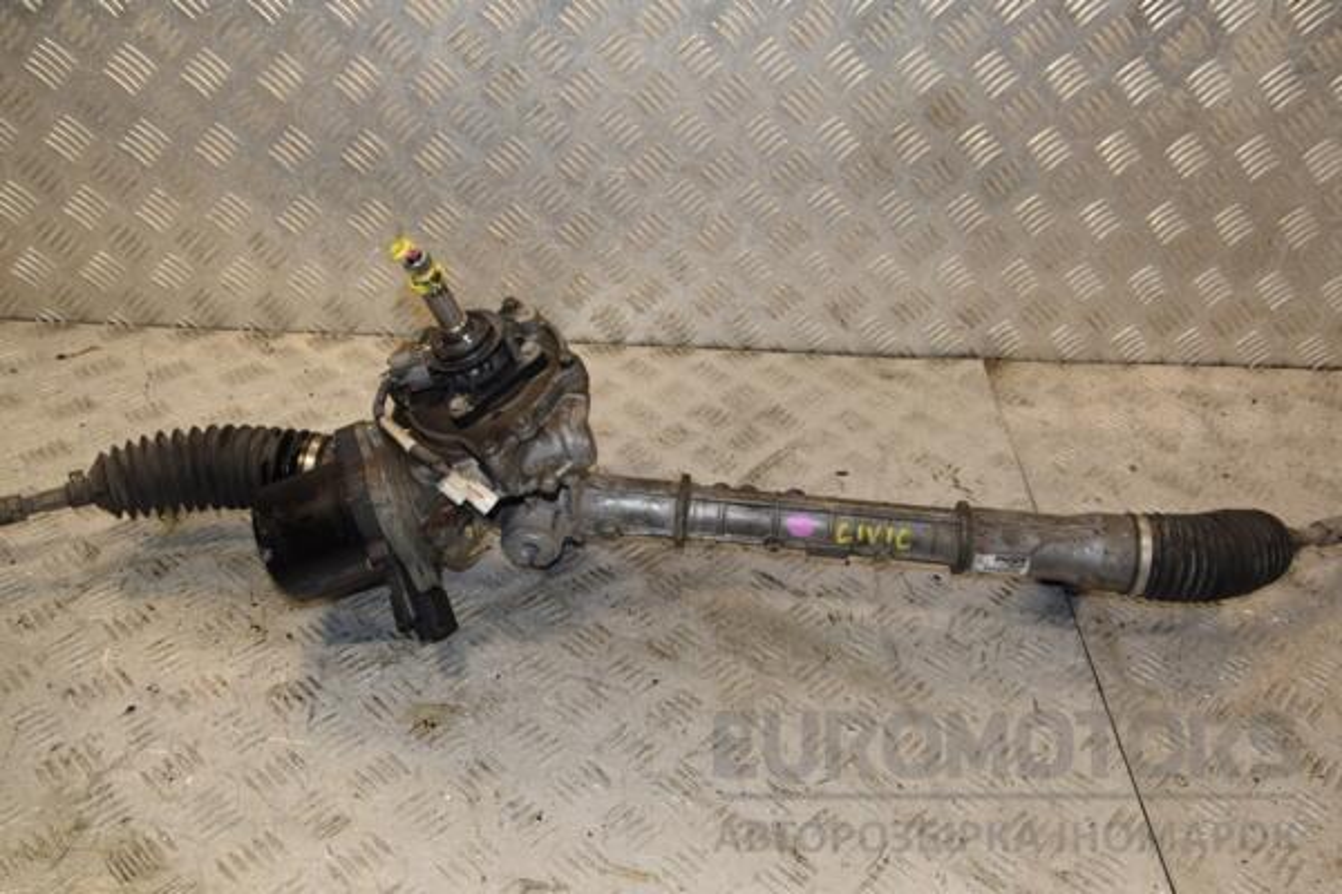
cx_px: 671
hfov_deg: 53.1
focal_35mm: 36
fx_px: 1342
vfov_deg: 36.9
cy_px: 447
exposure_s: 1/200
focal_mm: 24
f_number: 7.1
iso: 800
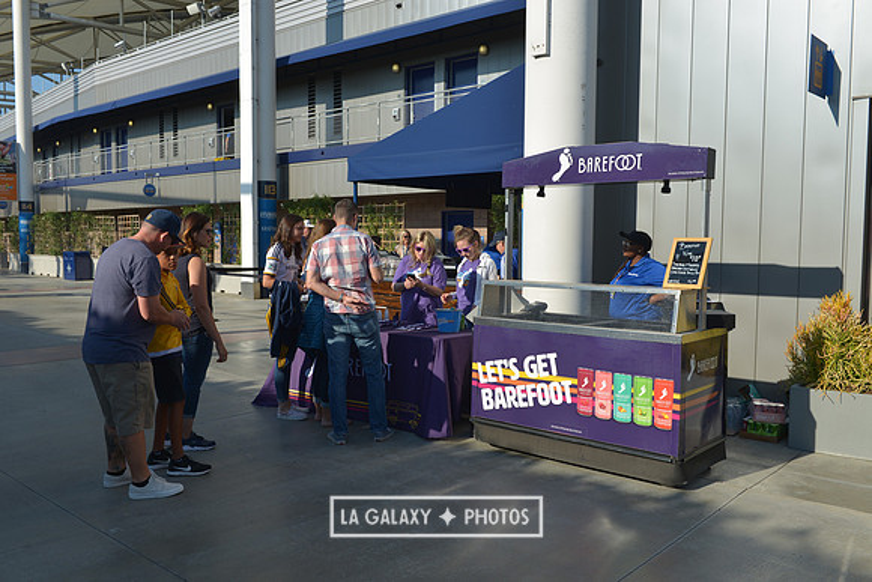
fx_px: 775
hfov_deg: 58.7
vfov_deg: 41.1
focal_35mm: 32
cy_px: 291
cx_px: 436
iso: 100
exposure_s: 1/320
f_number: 8
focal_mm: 32
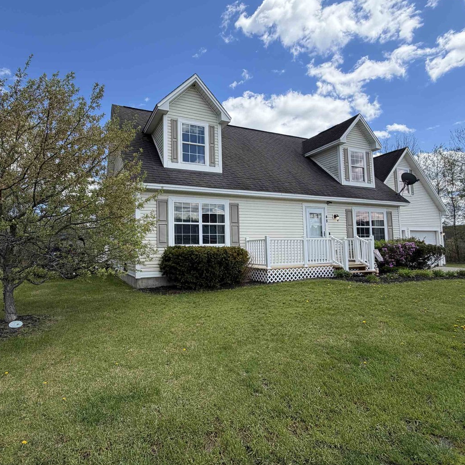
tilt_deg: +4.2
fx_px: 289
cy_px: 227
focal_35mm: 19
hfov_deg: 77.3
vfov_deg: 77.7
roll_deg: +1.1
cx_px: 203
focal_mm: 2.22
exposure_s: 1/770
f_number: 2.2
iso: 32
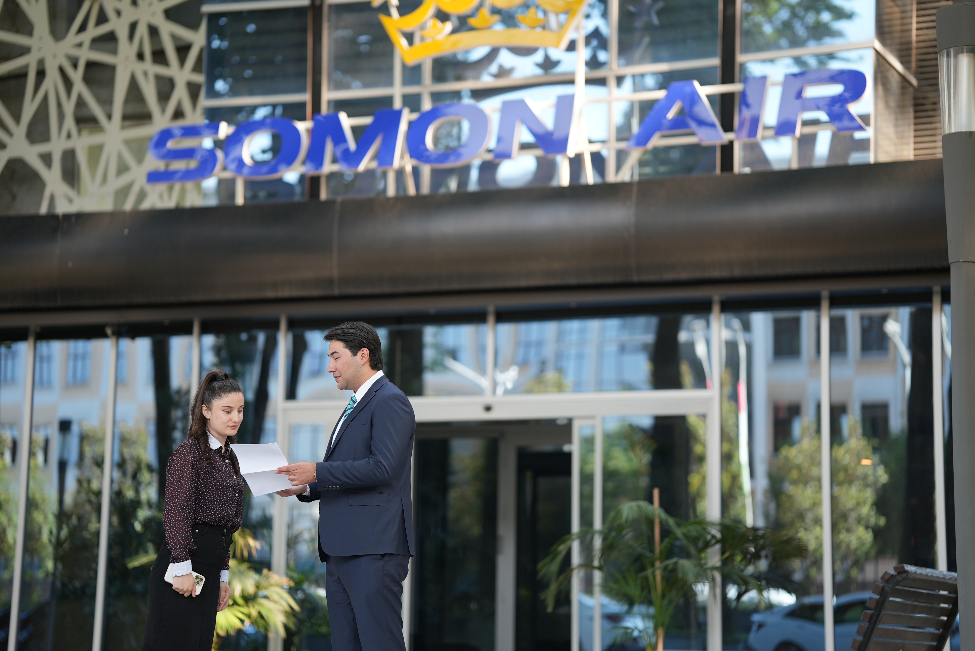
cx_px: 488
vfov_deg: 16.1
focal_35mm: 85
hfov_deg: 23.9
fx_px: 2303
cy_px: 326
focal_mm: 85
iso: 80
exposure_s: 1/320
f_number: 1.4
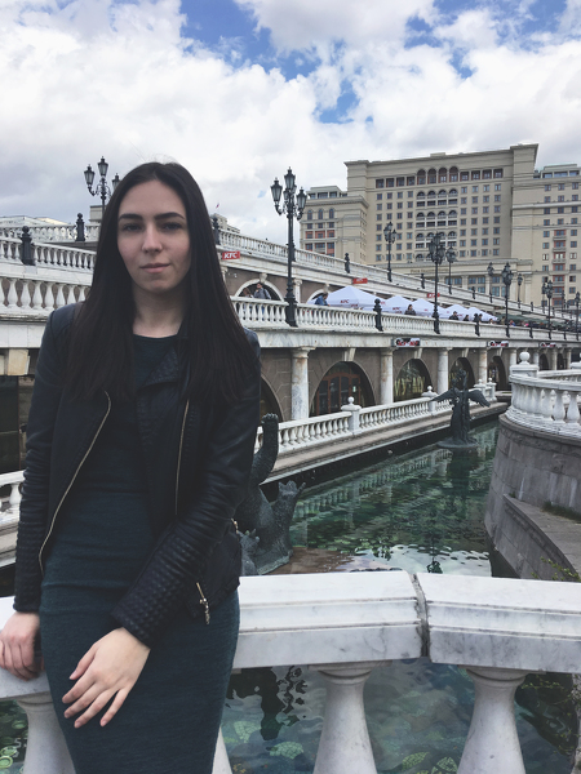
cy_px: 387
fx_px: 649
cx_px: 290
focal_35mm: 29
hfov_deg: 48.2
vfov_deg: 61.7
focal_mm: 4.15
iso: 25
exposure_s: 1/1166
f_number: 2.2
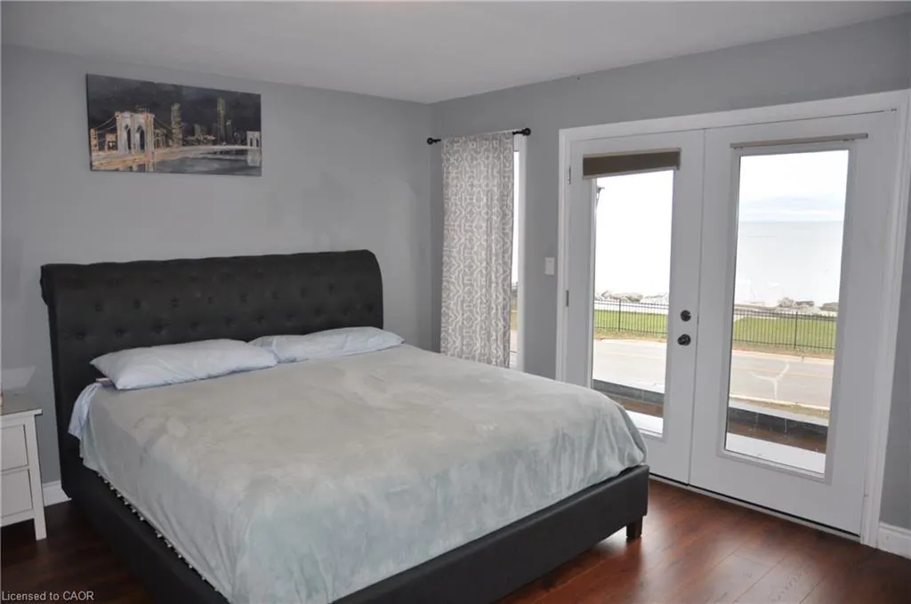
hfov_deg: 70.5
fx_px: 644
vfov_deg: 50.2
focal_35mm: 26
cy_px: 302
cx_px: 456
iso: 280
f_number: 2.8
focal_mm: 17
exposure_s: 1/200
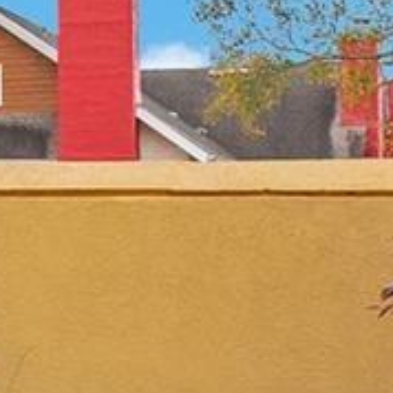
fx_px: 1567
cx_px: -700
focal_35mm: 122
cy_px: 318
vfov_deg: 14.2
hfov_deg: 10.8
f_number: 4.5
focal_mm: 16
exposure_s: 1/200
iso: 100
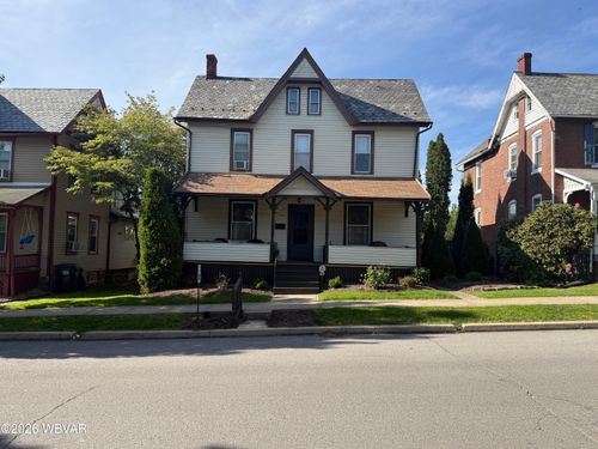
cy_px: 224
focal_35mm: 24
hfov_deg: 71.6
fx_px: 415
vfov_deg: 56.8
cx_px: 299
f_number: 1.78
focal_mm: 6.76
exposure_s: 1/2611
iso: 80
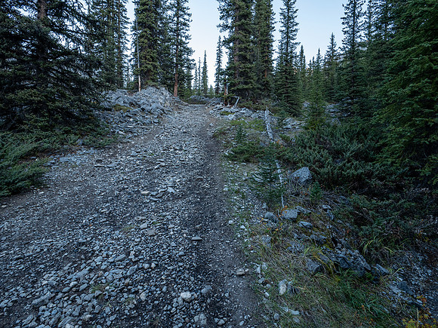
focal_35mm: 18
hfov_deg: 87.8
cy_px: 164
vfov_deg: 71.6
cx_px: 219
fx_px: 228
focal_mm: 9
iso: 200
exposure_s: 1/60
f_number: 5.6
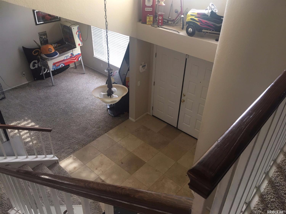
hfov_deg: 61.7
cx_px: 143
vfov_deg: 48.2
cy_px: 107
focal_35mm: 29
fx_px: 240
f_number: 2.2
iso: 40
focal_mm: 4.15
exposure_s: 1/15
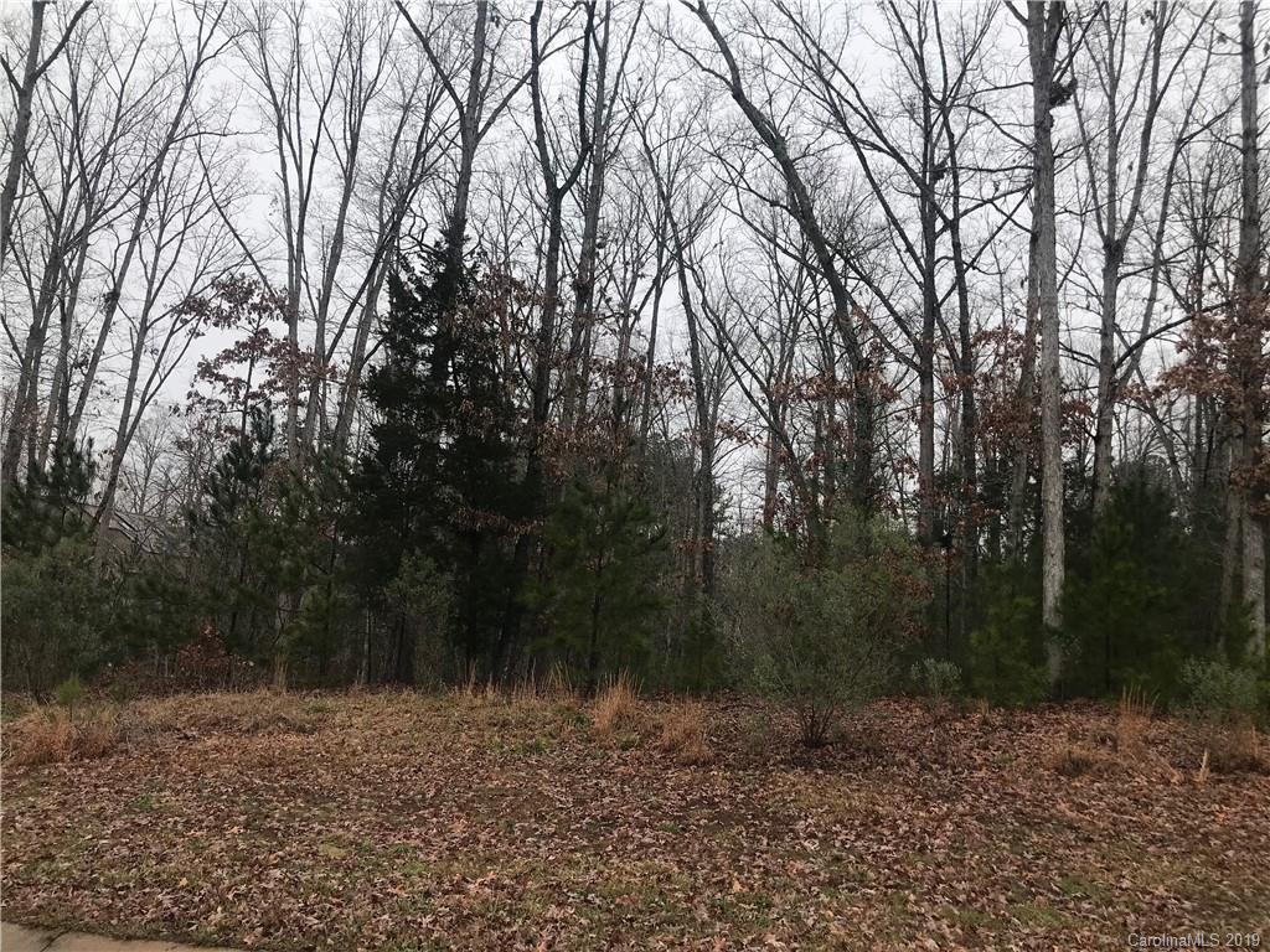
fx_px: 1027
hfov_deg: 63.4
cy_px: 476
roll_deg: -4.6
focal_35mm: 28
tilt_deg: +8.3
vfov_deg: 49.7
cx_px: 635
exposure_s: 1/772
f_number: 1.8
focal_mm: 3.99
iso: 20
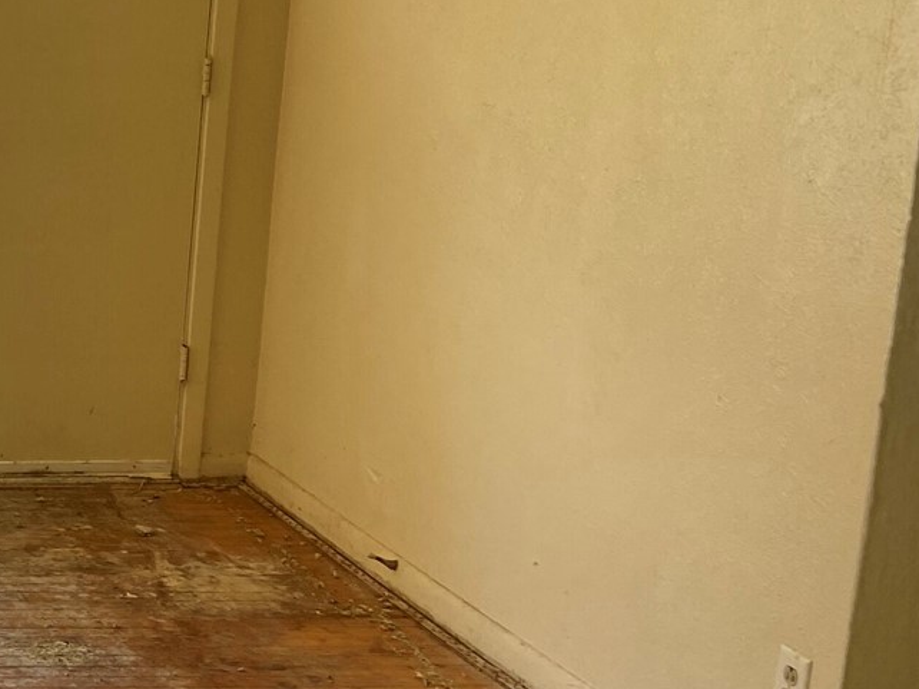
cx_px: -418
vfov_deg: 17.8
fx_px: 2203
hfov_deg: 20.5
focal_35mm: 83
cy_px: 312
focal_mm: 4.25
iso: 32
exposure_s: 1/122
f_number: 1.8
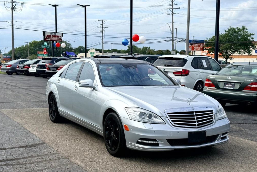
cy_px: 90
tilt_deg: -5.0
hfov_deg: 38.9
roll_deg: -0.7
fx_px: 364
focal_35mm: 51
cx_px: 129
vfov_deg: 26.5
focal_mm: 6.76
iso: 64
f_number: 1.78
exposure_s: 1/5587
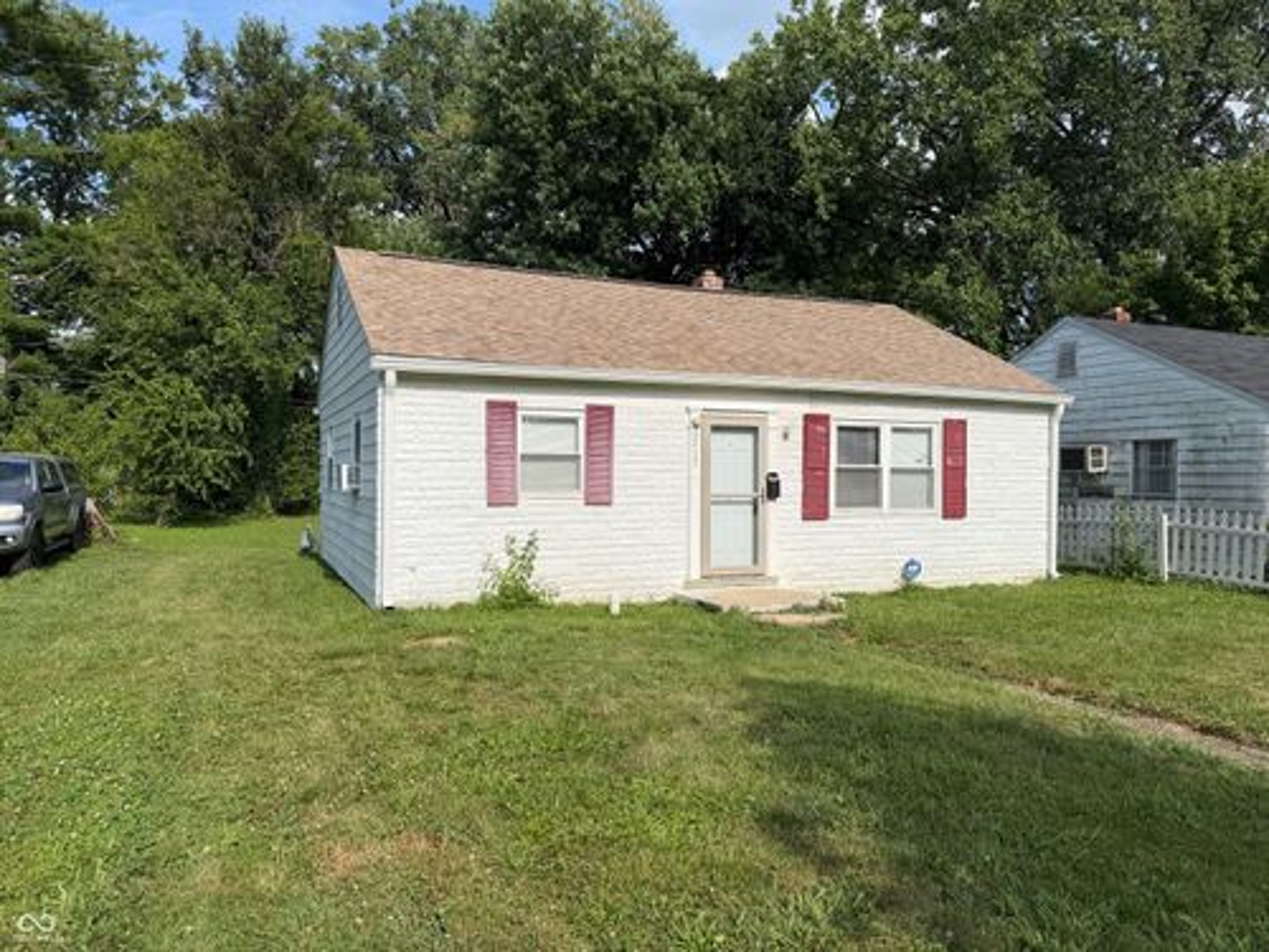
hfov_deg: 71.6
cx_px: 634
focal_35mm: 24
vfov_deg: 56.8
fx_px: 880
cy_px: 476
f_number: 1.78
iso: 80
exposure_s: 1/6173
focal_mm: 6.76
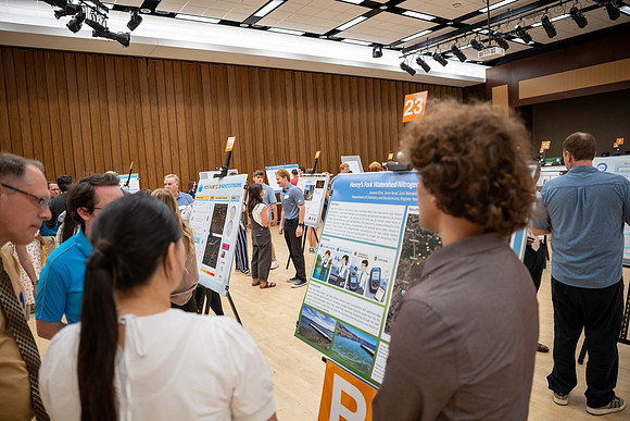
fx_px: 420
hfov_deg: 73.7
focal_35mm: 24
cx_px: 315
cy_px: 210
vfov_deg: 53.2
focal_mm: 24
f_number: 2.8
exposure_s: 1/200
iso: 1100
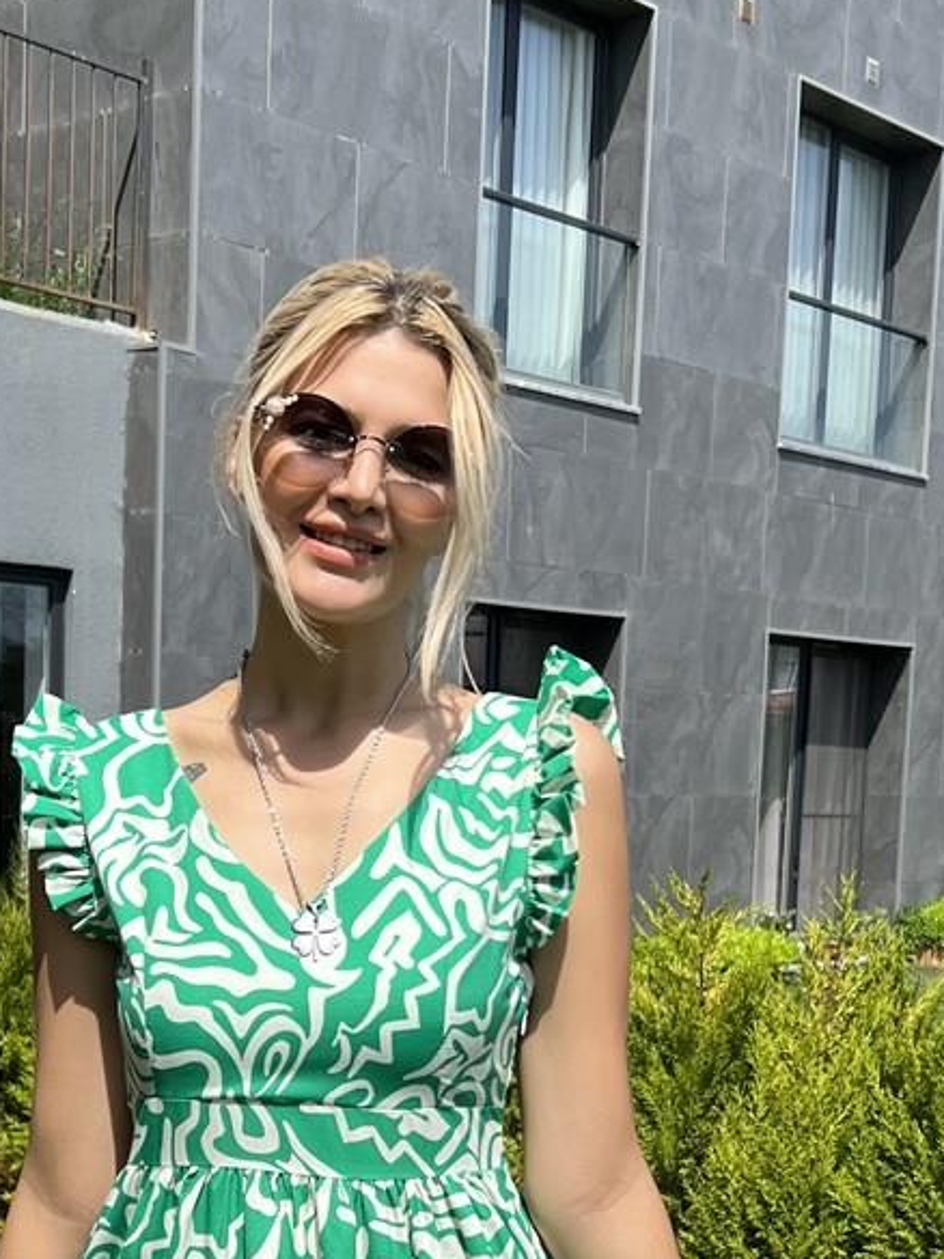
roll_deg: -1.9
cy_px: 918
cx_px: 369
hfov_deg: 25.6
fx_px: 2073
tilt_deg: -8.6
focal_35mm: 57
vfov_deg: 33.2
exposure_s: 1/4274
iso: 50
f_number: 1.5
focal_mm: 5.7
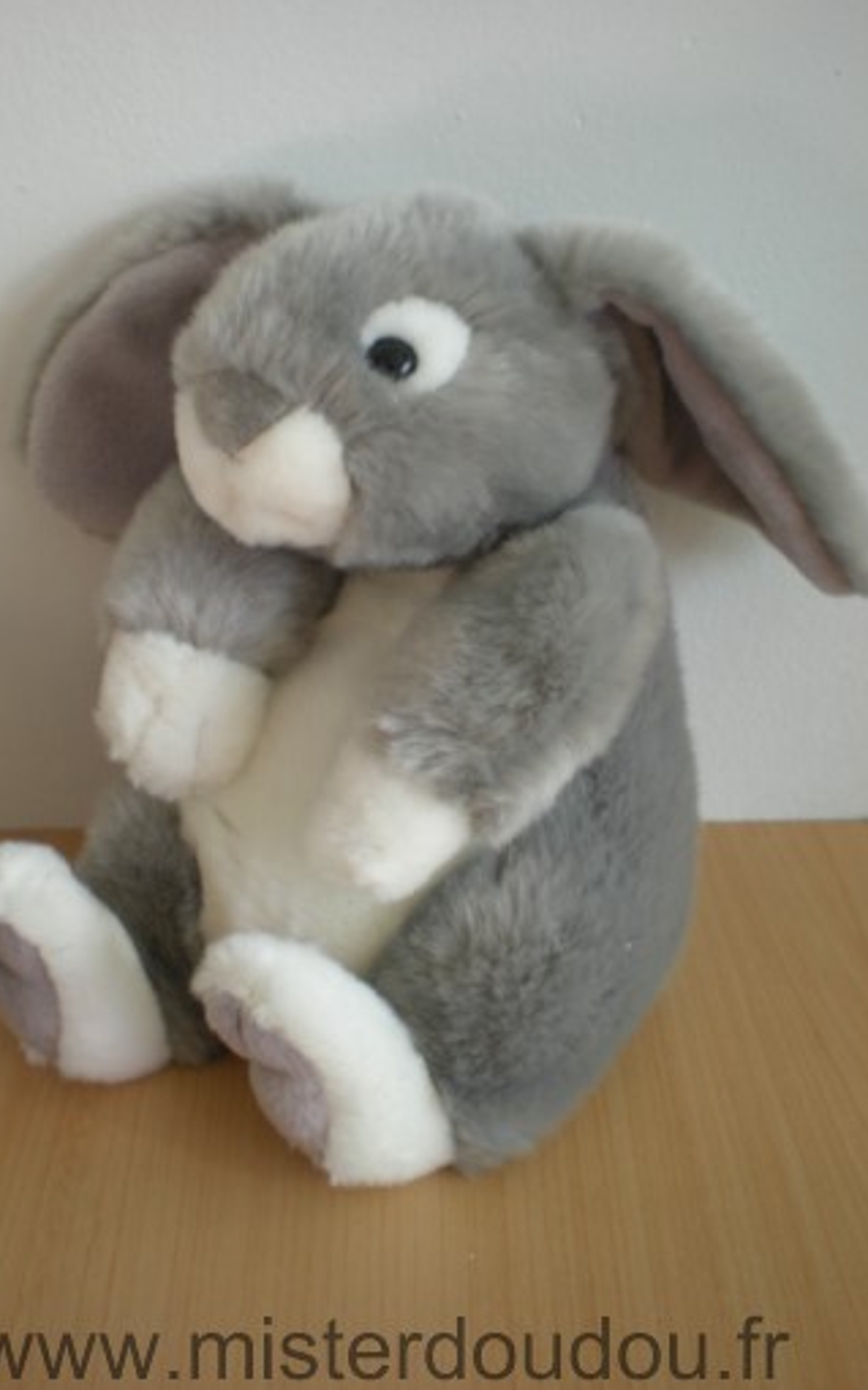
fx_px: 1553
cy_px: 696
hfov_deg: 31.2
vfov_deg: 48.2
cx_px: 378
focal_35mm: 41
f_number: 3.1
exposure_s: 1/57
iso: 73
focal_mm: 6.3
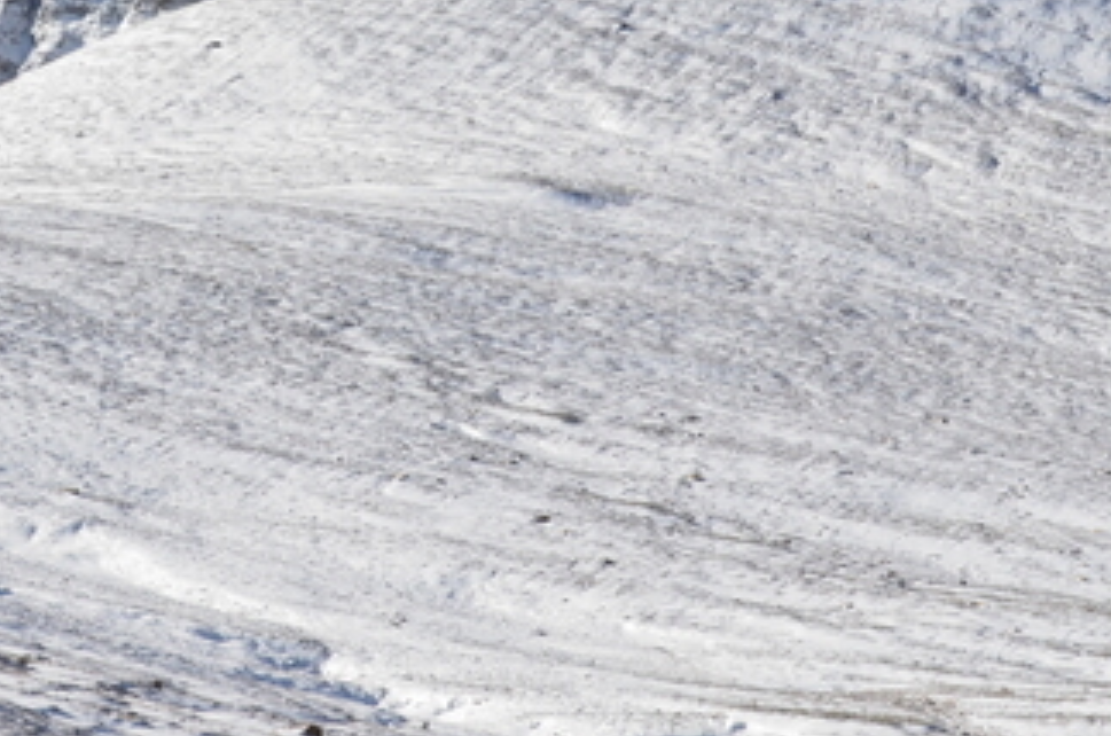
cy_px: -69
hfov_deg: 13.9
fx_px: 4509
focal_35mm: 146
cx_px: 151
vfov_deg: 9.2
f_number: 11
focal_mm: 35
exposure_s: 1/400
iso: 200
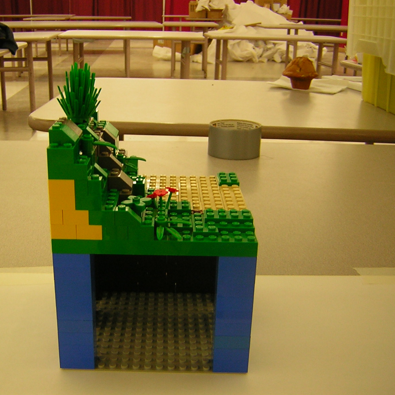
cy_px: 199
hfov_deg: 39.0
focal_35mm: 43
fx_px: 555
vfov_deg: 39.2
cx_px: 161
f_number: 2.6
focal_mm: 4.7
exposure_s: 1/6.9
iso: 50
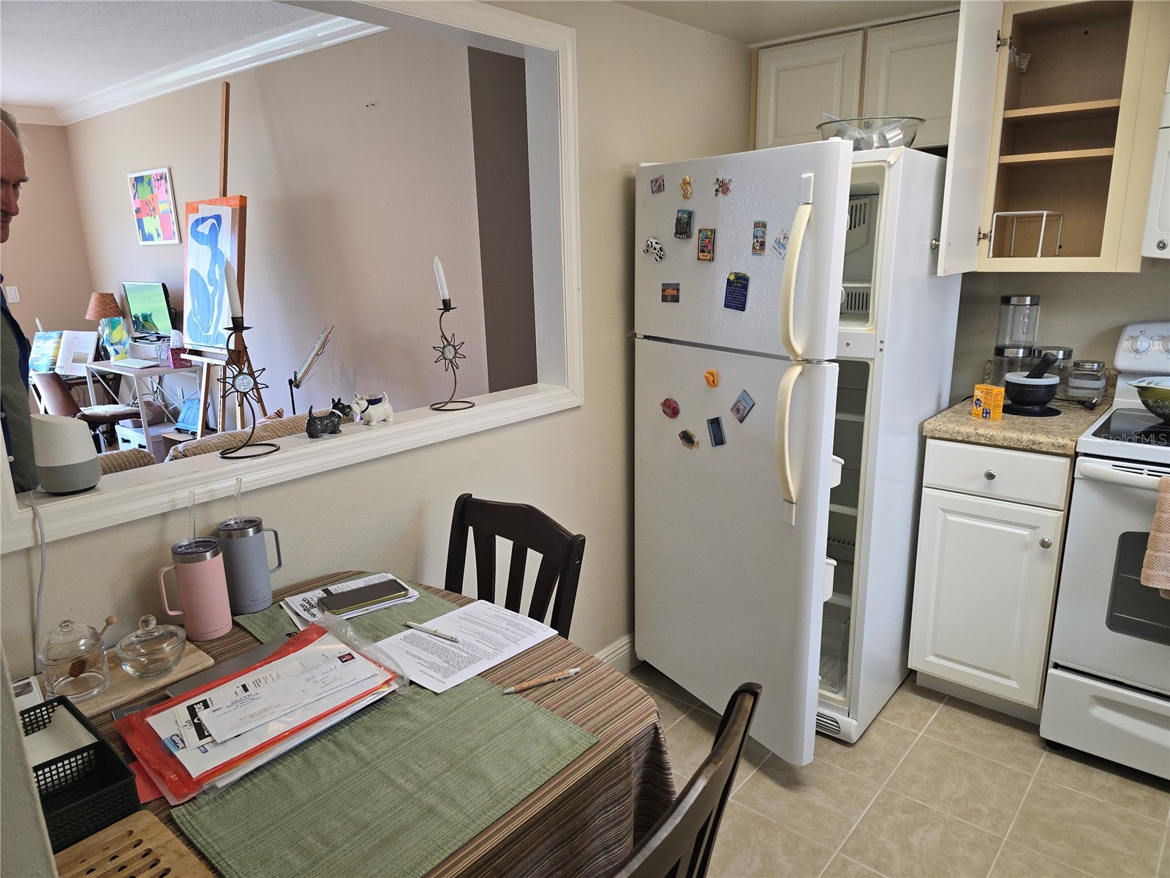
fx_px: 777
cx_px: 585
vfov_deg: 58.9
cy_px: 439
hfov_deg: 73.9
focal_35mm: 23
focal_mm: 6.3
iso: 200
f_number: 1.7
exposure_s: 1/120
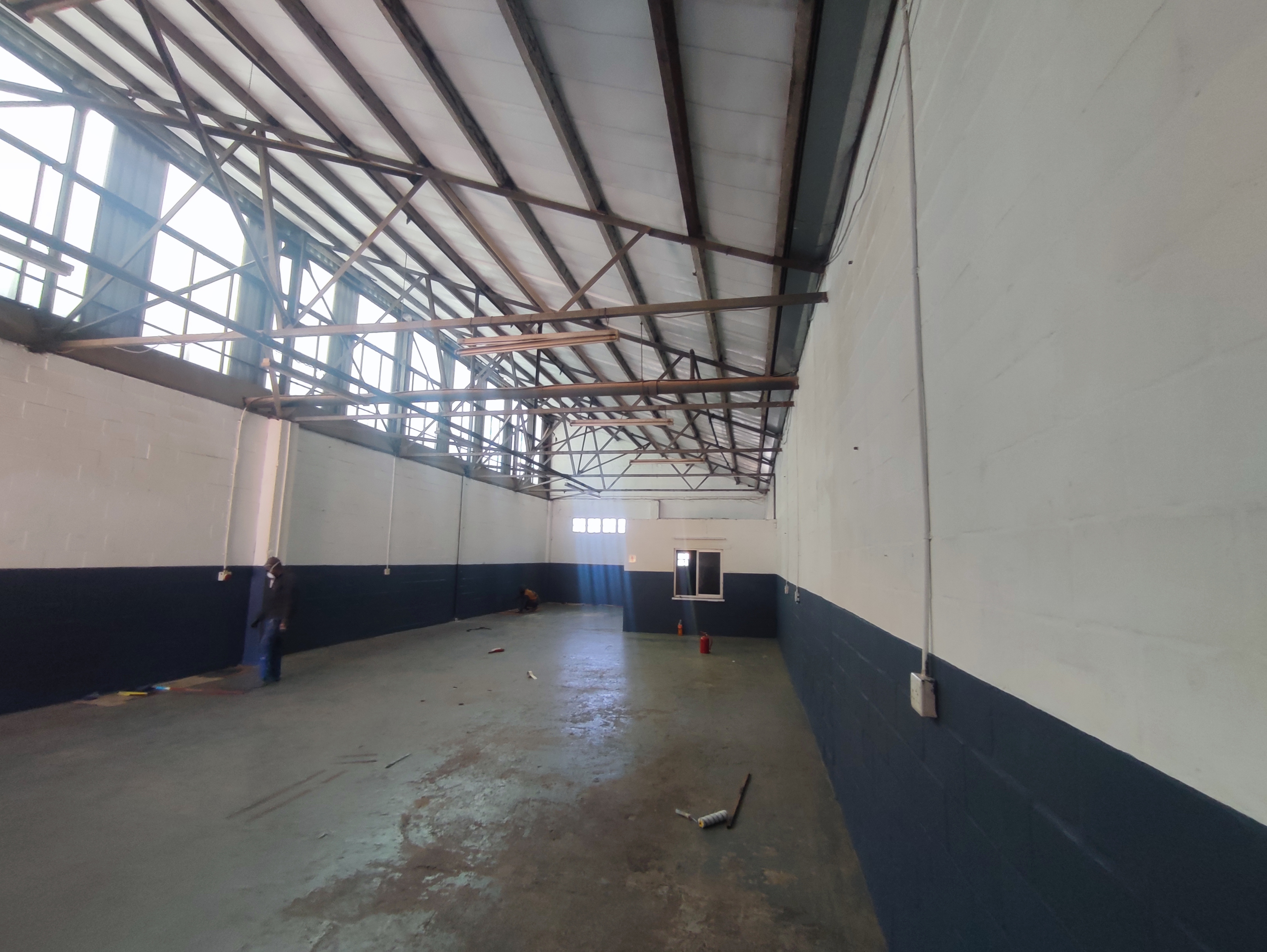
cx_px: 634
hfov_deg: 94.5
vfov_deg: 78.2
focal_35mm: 16
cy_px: 476
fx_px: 586
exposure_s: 1/50
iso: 73
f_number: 2.2
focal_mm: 1.65
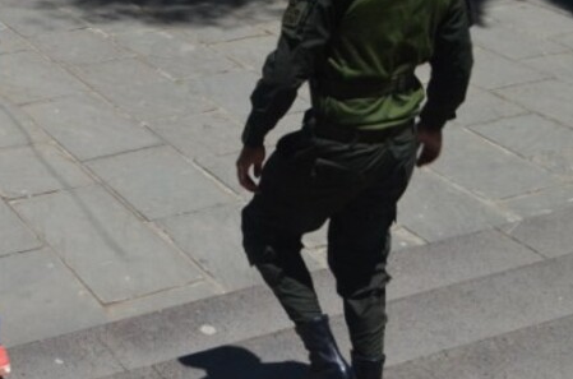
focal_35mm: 72
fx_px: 1143
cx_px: -38
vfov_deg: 18.6
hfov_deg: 26.2
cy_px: 59
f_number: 9
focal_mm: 22
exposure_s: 1/320
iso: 100
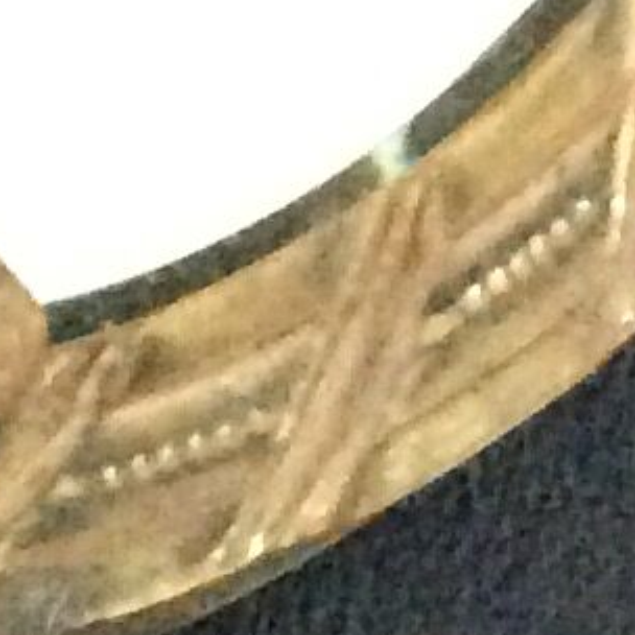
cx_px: -512
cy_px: 2304
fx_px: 5002
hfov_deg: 7.1
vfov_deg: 6.3
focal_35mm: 241
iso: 500
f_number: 2.4
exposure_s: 1/17
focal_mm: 3.3
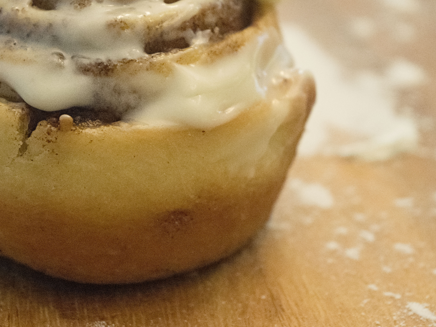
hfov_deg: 15.4
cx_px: 179
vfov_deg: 11.6
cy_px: 108
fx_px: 1609
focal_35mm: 128
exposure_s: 1/60
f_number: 5.6
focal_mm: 55
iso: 4500
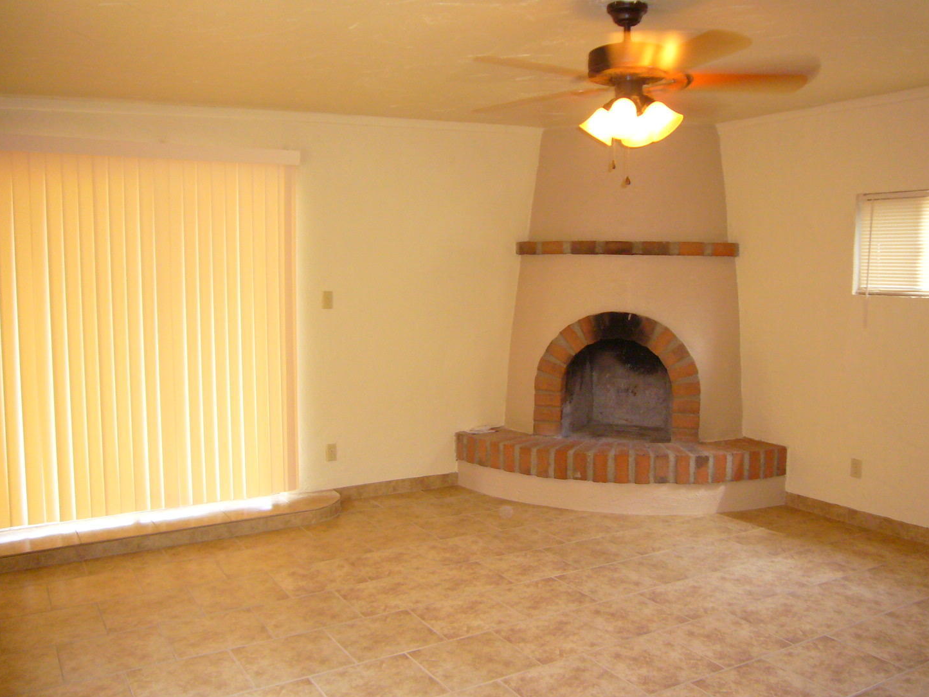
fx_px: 832
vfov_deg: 45.4
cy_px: 376
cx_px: 512
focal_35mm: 31
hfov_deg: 58.2
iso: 200
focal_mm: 4.6
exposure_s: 1/30
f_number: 2.8
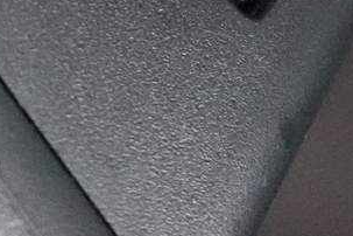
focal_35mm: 107
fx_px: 1049
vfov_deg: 11.4
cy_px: -256
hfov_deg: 19.1
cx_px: 127
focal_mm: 7.6
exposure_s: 1/50
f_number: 2
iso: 6400
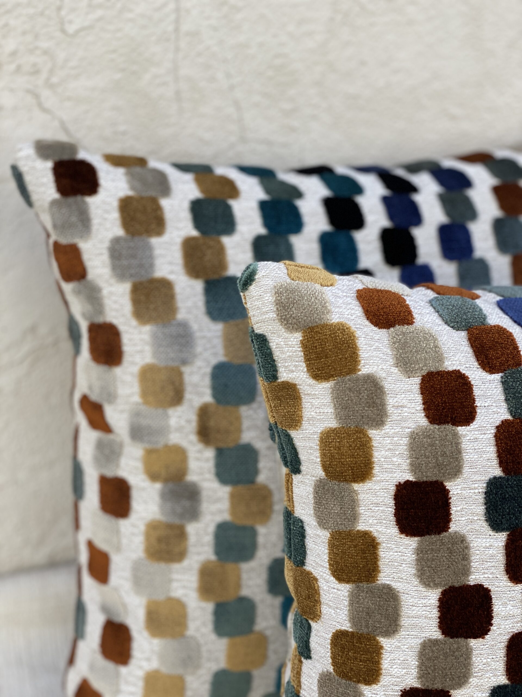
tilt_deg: -25.9
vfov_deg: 36.8
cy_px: 348
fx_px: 1046
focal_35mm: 52
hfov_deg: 28.0
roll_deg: -5.5
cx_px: 261
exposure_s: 1/186
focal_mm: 6
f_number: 2
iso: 20
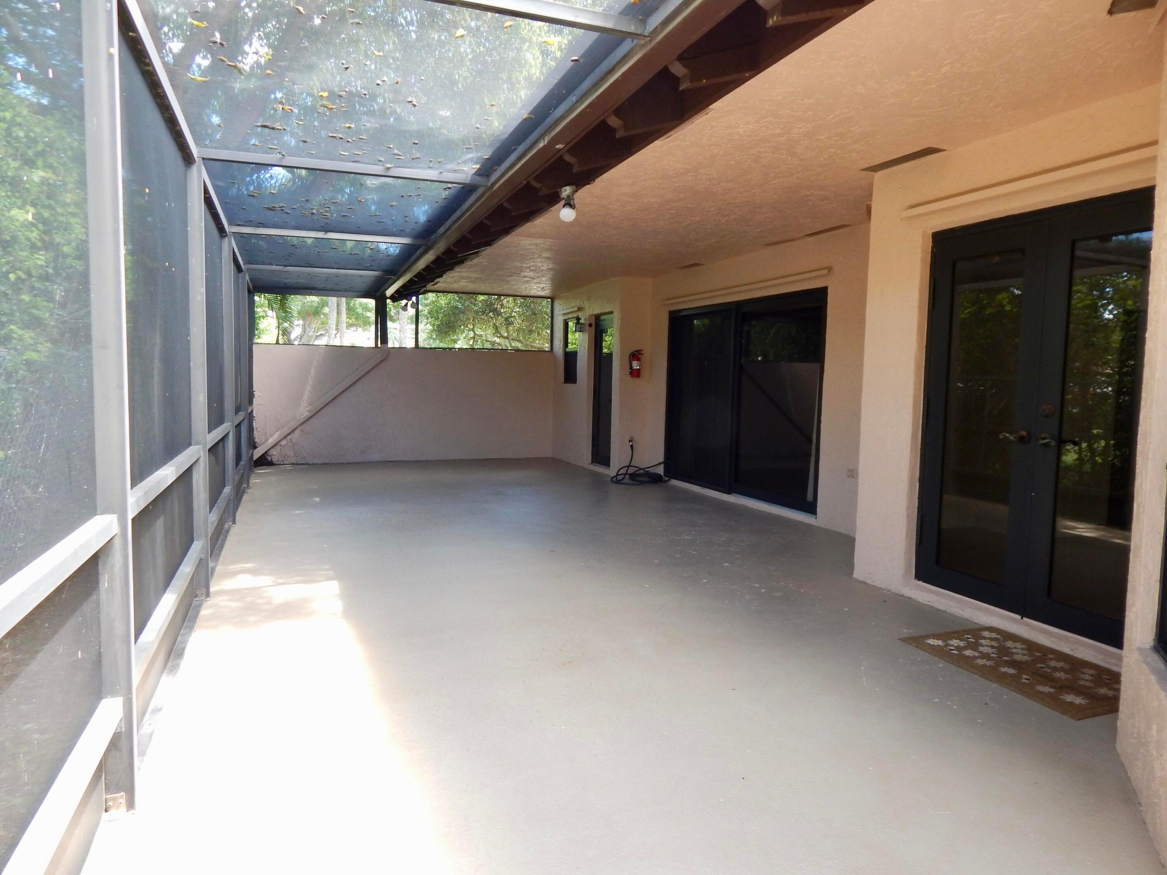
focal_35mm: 22
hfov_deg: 76.4
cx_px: 584
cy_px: 438
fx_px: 742
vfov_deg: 61.1
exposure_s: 1/80
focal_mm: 4
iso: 125
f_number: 3
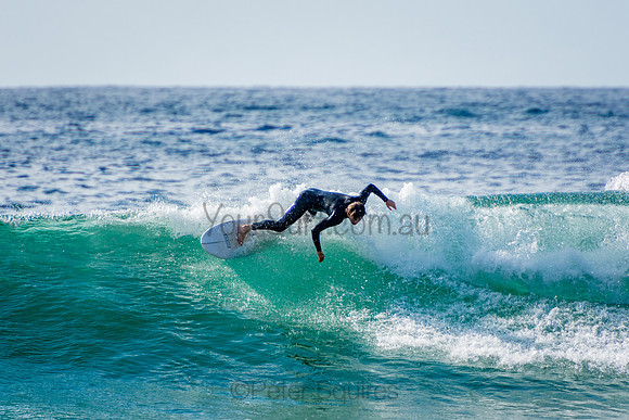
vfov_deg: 2.1
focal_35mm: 650
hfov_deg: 3.2
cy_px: 205
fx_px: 11354
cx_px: 322
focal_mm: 400
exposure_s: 1/2000
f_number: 5.6
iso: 280
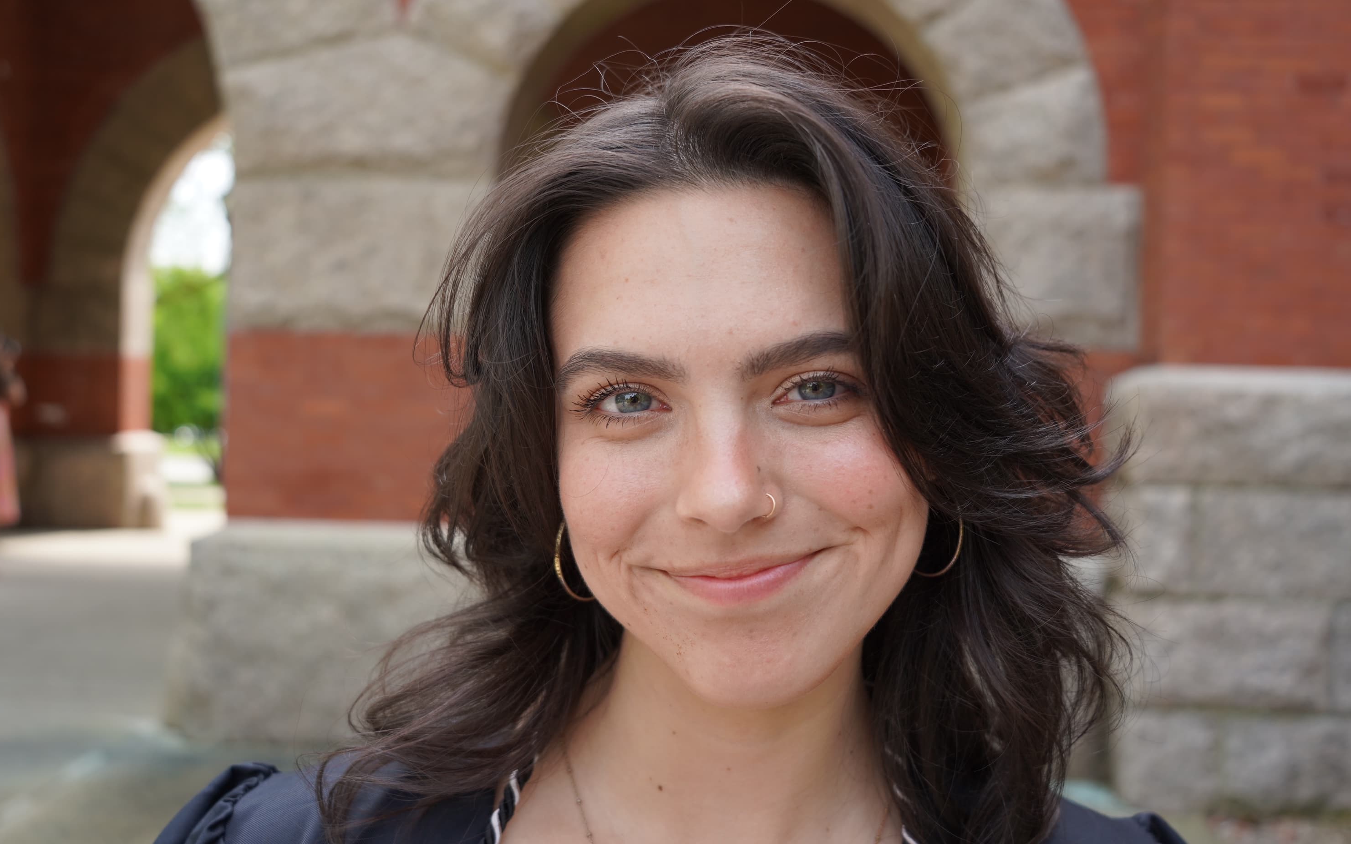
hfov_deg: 56.7
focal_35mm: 34
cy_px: 396
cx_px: 672
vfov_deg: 37.3
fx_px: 1252
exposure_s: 1/160
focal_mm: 33
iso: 100
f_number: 4.5
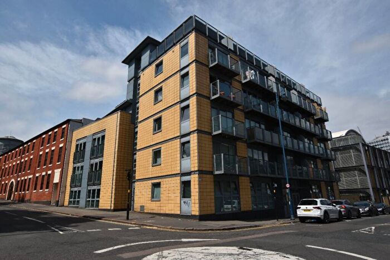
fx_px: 228
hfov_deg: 81.2
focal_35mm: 21
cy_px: 130
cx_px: 195
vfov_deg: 59.5
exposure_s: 1/200
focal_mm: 14
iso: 100
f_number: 13
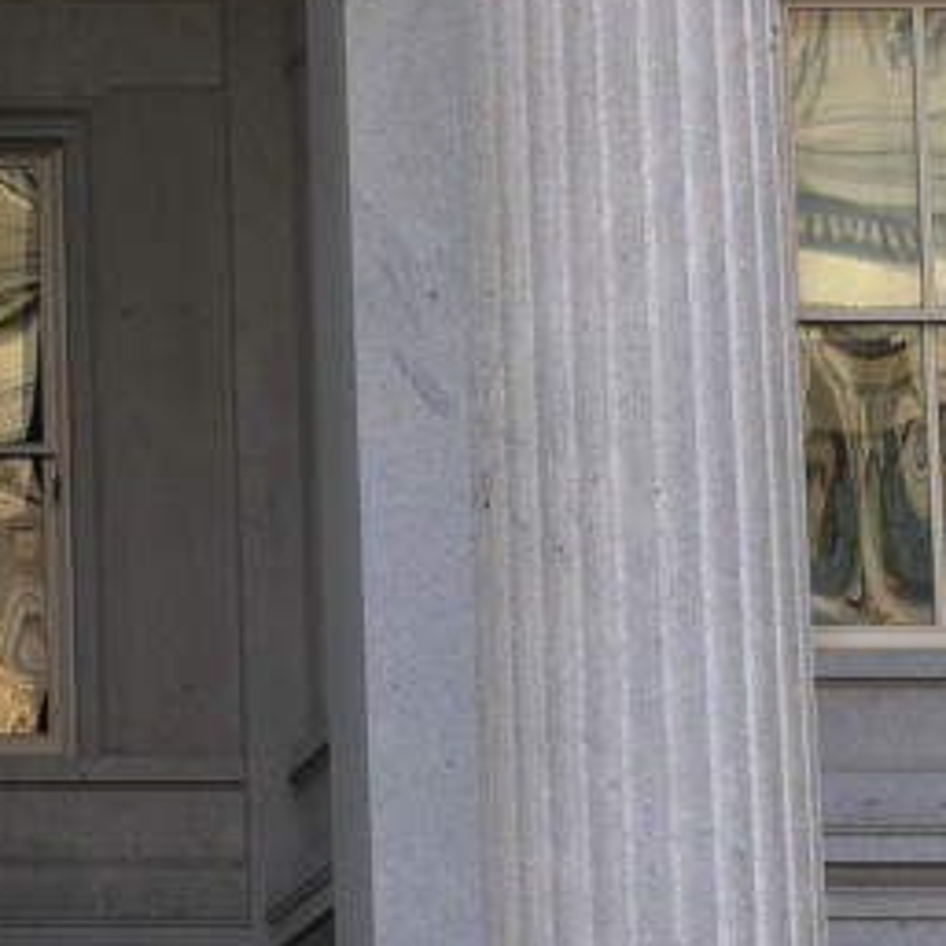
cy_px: 182
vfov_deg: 8.3
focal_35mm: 211
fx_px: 6524
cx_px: -883
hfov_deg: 8.0
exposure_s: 1/125
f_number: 7.1
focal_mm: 43
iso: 200
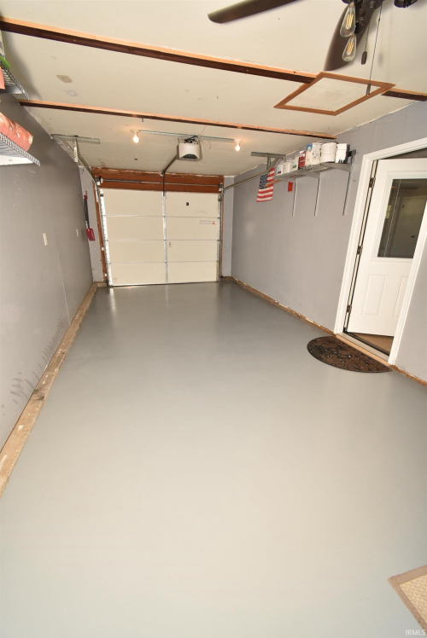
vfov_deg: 100.3
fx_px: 266
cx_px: 214
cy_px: 319
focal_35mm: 15
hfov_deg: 77.4
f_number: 9
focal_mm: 10
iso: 400
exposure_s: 1/100
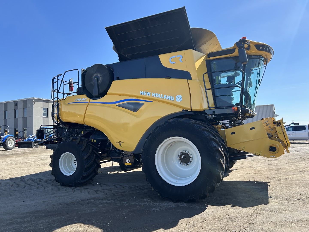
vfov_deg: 53.1
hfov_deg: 67.3
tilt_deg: +3.2
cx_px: 154
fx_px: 232
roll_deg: +2.0
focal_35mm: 26
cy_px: 116
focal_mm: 5.7
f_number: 1.5
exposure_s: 1/2123
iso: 50
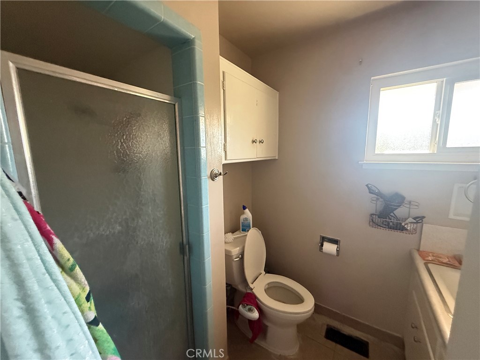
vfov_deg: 85.7
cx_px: 240
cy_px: 180
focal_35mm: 14
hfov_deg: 102.1
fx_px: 194
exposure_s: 1/60
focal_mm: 2.22
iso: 800
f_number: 2.2
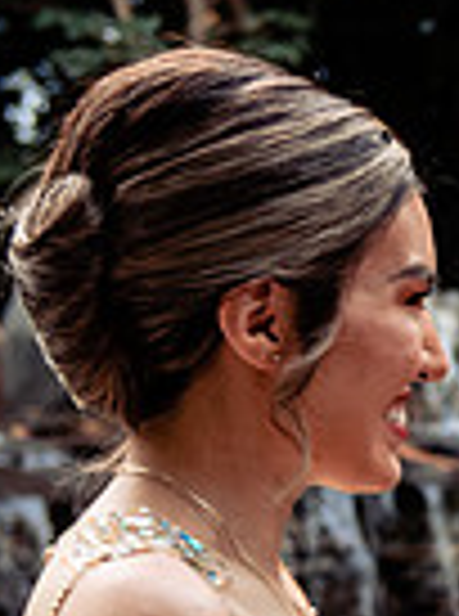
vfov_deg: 10.0
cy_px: 623
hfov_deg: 7.2
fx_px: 3482
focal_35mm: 196
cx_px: 1022
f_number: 3.5
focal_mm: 48
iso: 500
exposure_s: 1/125
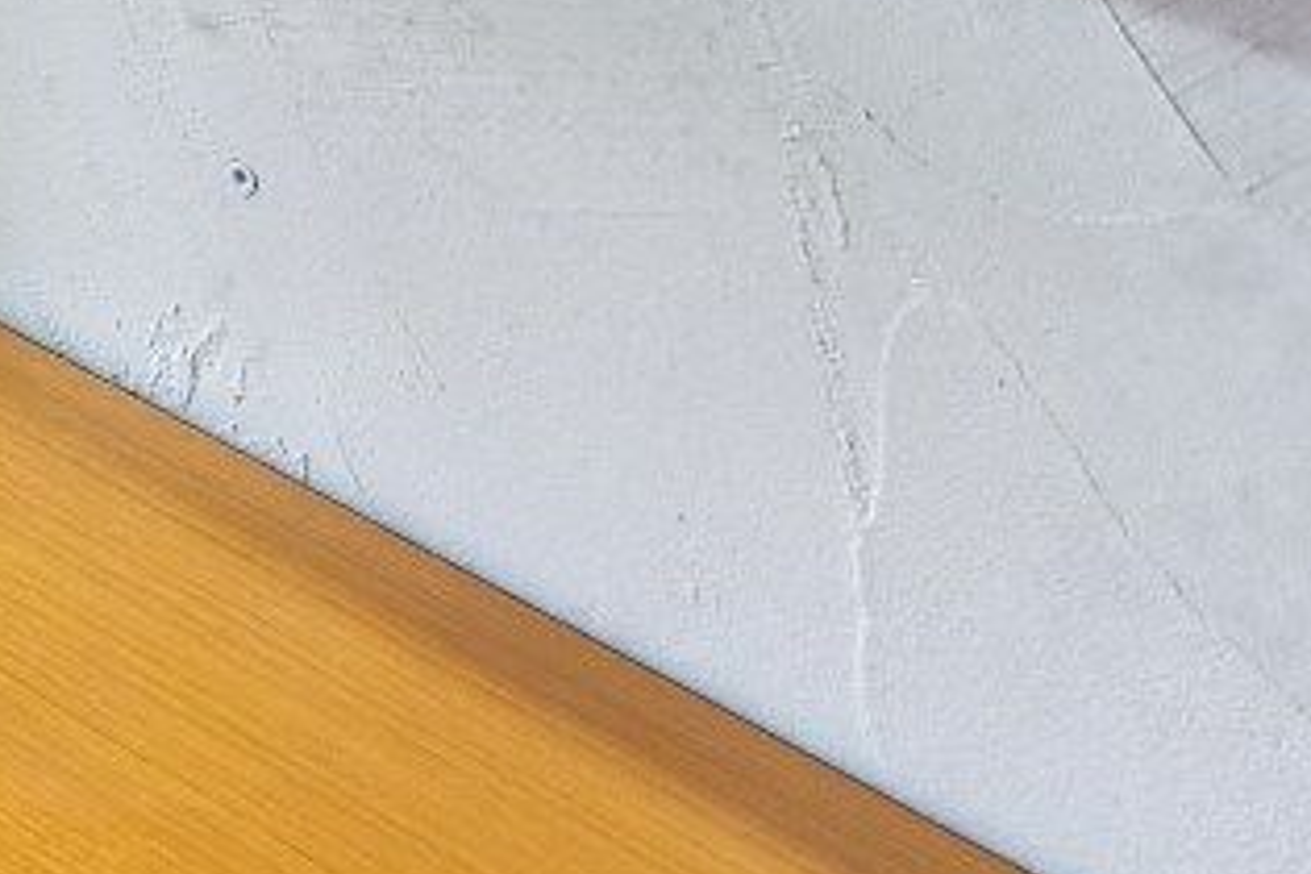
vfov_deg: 12.6
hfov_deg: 19.6
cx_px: -320
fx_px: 3532
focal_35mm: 97
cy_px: -778
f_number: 4
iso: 3200
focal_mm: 16
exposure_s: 1/20
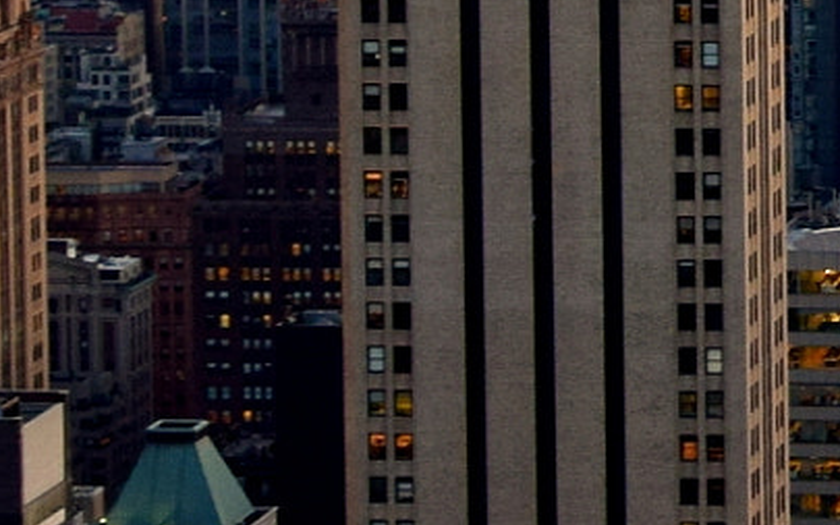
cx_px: 1216
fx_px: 5141
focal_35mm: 225
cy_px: -483
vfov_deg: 5.7
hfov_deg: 9.1
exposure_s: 1/50
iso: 400
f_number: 8
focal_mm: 29
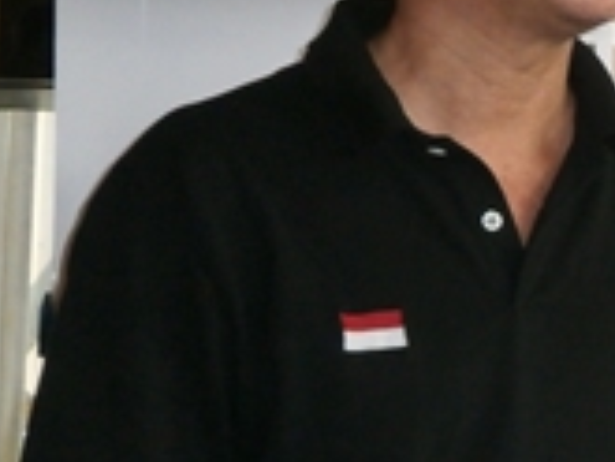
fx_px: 2134
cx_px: 962
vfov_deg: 12.3
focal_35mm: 120
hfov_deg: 15.0
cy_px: 373
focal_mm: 5.5
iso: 200
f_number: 2.9
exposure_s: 1/30
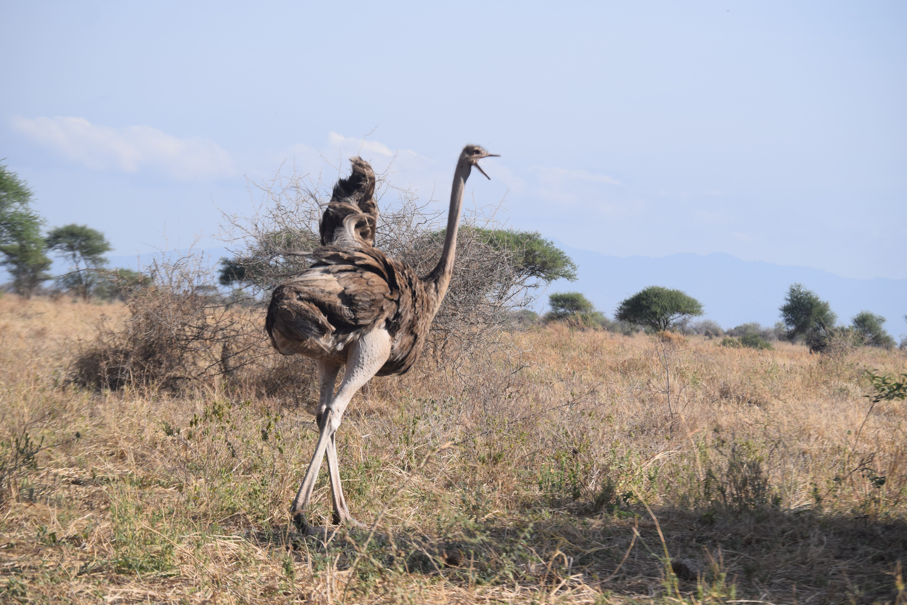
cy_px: 302
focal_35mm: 150
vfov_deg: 9.1
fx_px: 3779
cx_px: 454
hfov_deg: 13.7
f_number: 7.1
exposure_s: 1/1600
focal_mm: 100
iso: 400
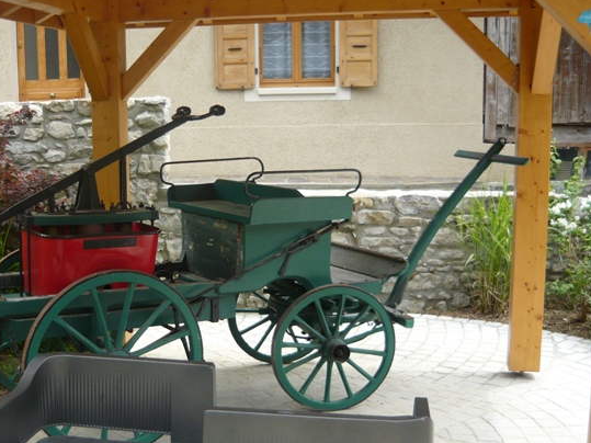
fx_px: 836
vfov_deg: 29.6
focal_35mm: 49
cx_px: 184
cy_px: 264
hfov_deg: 38.4
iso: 100
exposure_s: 1/250
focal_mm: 5.5
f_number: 2.8
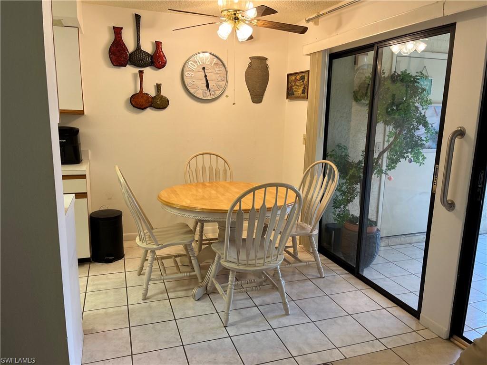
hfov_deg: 67.3
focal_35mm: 26
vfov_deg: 53.1
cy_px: 182
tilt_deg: -11.9
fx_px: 366
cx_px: 244
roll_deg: -0.9
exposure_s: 1/60
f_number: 1.6
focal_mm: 5.1
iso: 80
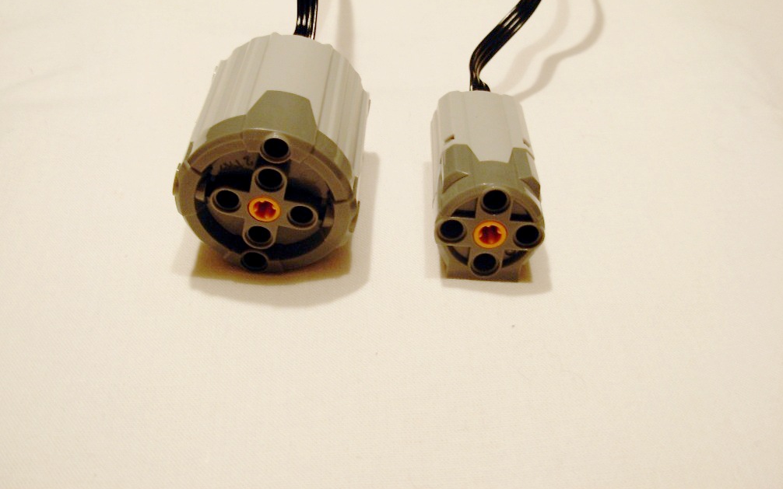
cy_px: 191
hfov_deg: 48.2
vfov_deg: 31.2
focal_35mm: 41
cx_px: 386
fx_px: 875
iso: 79
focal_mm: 6.3
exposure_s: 1/8.9
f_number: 2.9
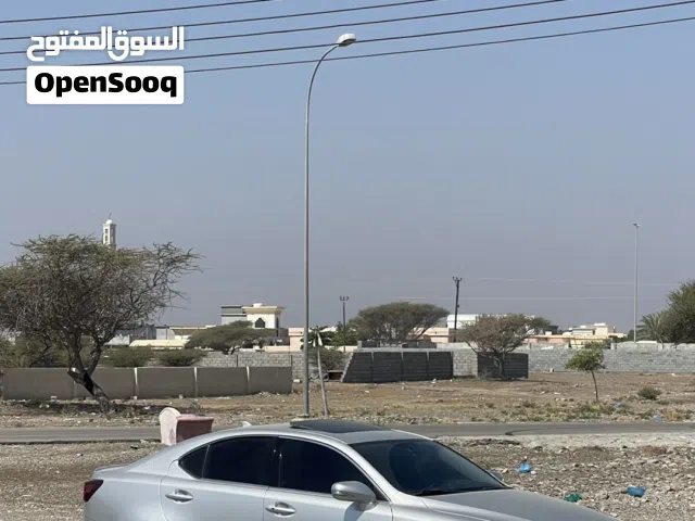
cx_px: 348
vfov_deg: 22.9
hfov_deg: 30.3
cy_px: 260
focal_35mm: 64
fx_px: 1285
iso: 20
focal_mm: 7.5
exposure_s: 1/2273
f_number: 2.2
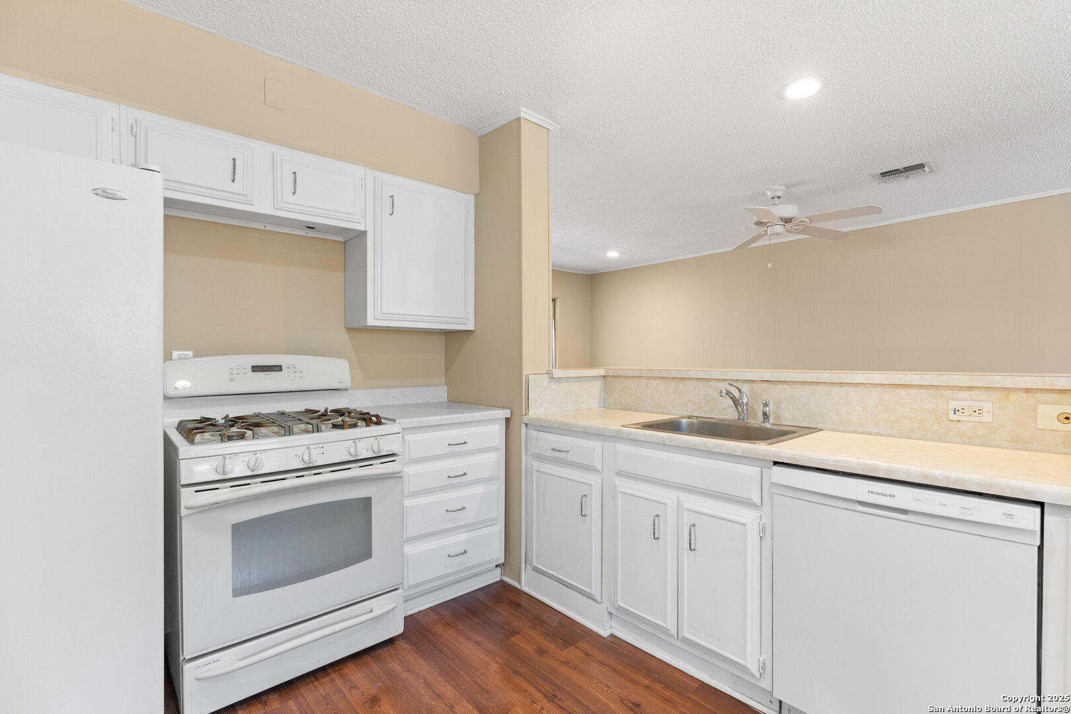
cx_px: 536
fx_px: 476
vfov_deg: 73.7
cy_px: 357
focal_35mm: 16
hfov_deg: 96.7
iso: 320
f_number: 7.1
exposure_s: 1/4
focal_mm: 16
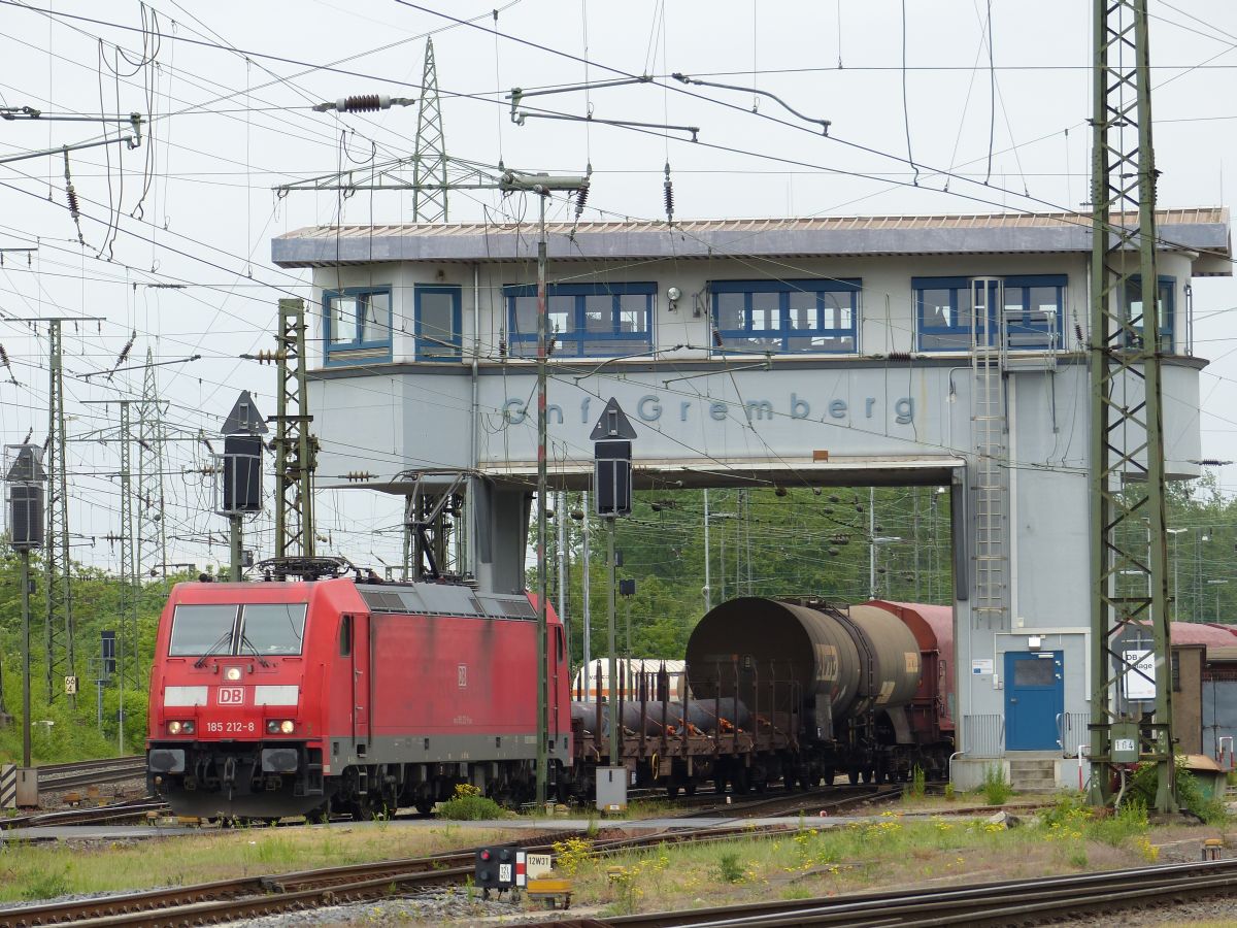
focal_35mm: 198
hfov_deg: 10.0
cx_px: 618
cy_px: 464
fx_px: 7076
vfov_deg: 7.5
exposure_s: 1/500
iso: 100
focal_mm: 35.6
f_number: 2.8
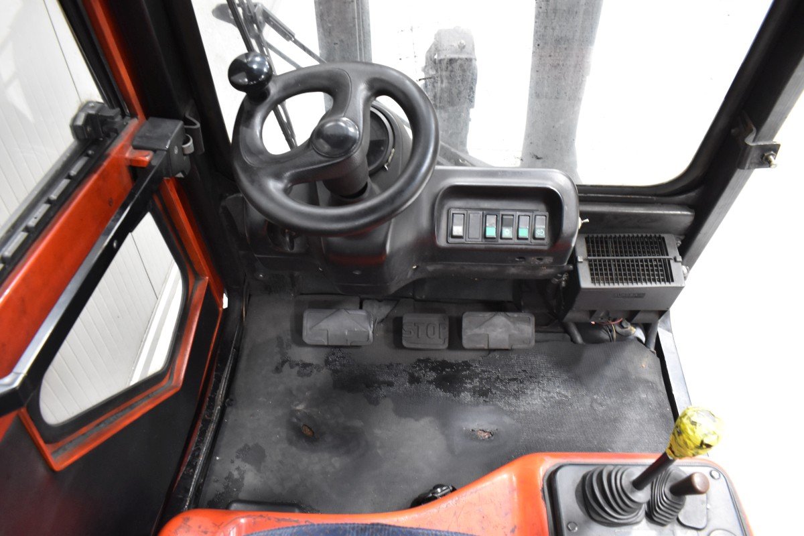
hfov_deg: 67.4
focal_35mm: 27
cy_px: 268
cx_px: 402
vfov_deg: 47.9
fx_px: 603
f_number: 5
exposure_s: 1/5
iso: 1600
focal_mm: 18
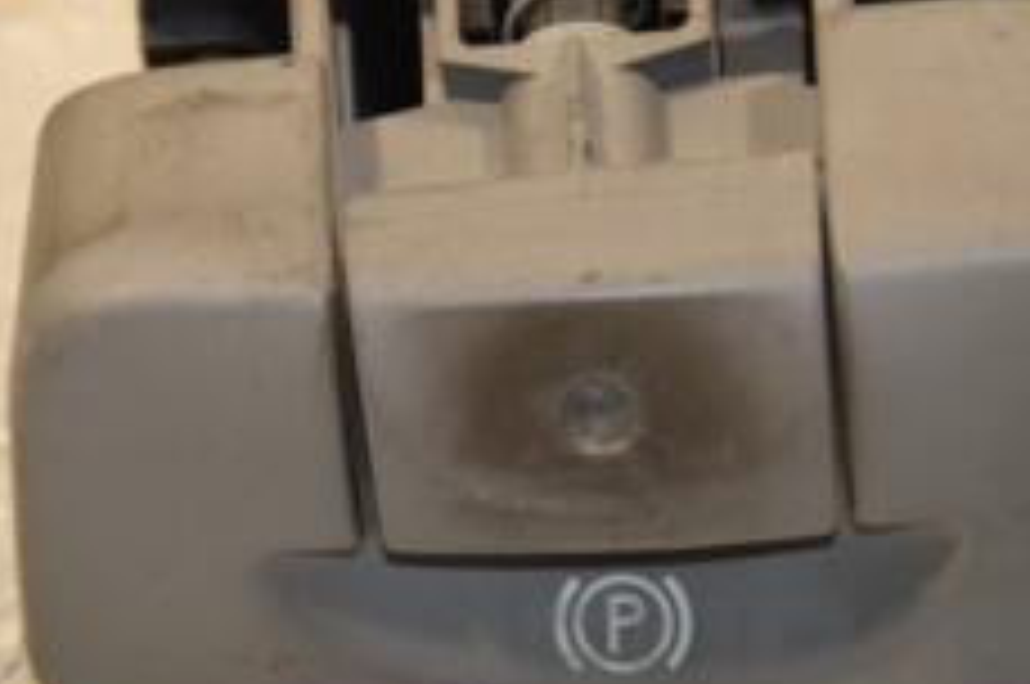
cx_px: 441
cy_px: 68
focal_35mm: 413
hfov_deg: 5.0
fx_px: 11809
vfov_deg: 3.3
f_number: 6.3
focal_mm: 105
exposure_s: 1/200
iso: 800
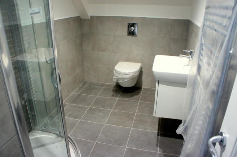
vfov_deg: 47.8
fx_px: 178
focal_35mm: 27
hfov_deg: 67.4
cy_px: 78
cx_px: 118
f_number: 3.5
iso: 400
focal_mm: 18
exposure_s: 1/30
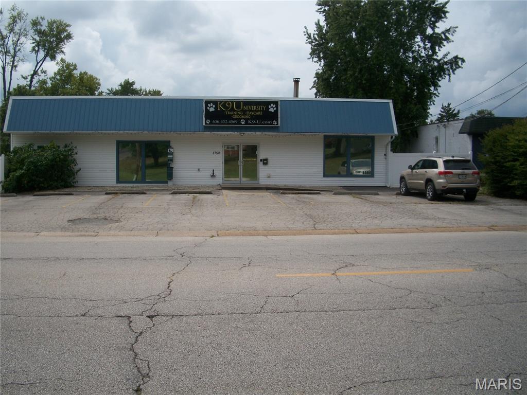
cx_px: 264
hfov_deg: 52.6
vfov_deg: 40.7
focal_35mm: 35
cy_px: 198
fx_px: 533
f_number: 5.6
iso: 80
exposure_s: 1/640
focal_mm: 6.3
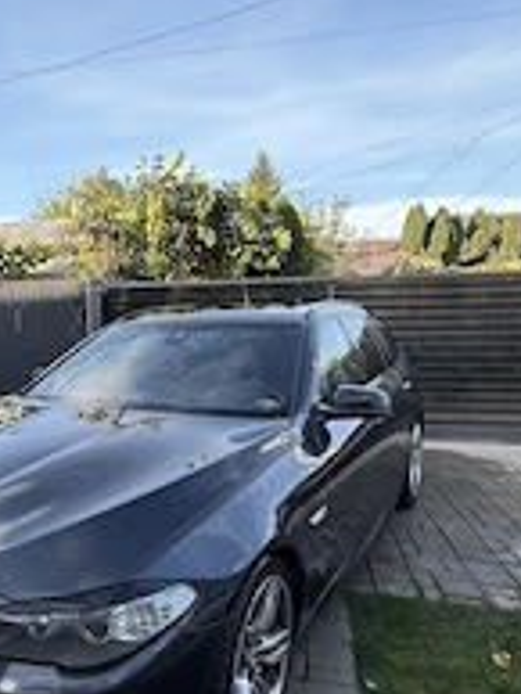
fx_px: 581
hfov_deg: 45.7
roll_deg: +0.3
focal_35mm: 29
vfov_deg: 61.4
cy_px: 396
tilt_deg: -6.6
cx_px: 101
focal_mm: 2.22
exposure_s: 1/419
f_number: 2.2
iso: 64
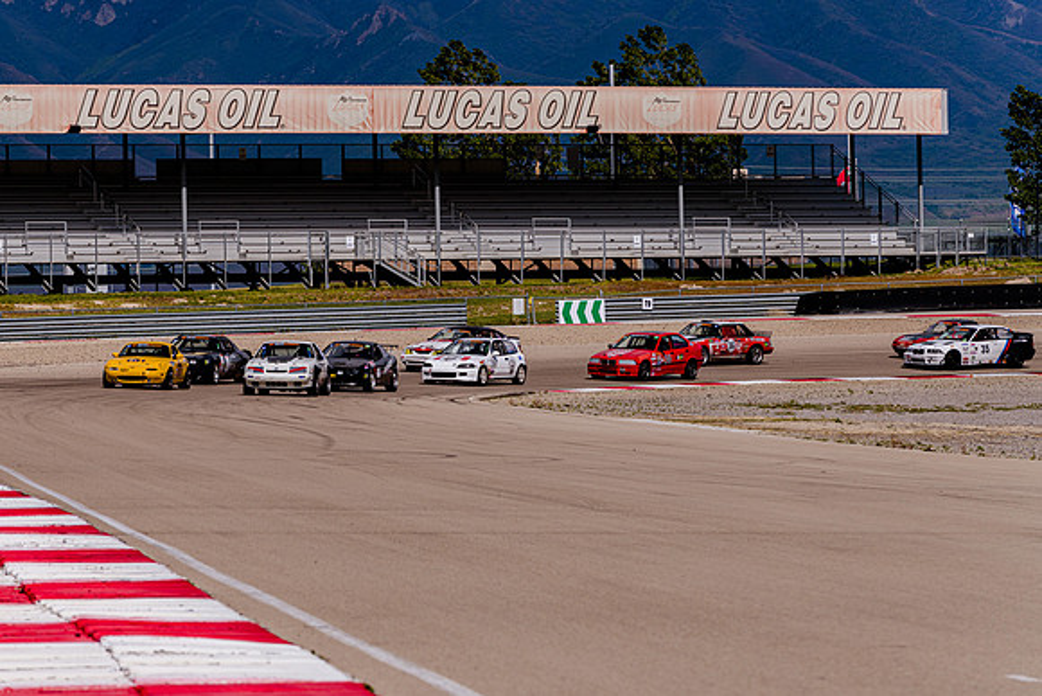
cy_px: 380
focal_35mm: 226
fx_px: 6554
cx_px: 442
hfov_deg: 9.1
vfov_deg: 6.1
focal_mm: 190
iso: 100
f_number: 8
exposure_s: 1/800
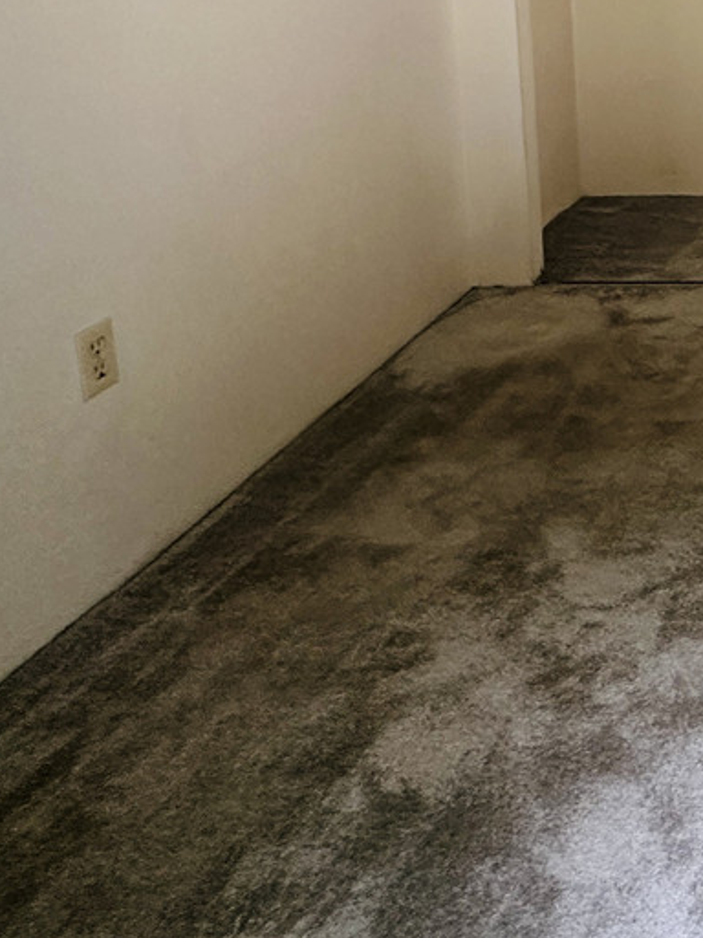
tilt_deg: -6.1
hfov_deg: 25.6
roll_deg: +0.4
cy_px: -66
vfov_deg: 38.1
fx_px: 1137
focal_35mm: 42
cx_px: 1060
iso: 320
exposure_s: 1/60
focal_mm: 2.22
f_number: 2.2
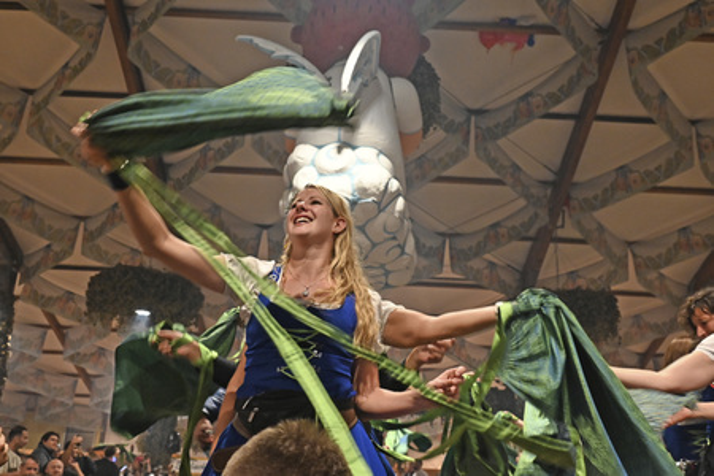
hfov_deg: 53.1
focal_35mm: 36
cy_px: 238
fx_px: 714
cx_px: 357
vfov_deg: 36.9
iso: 3200
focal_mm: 24
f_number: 4
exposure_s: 1/100
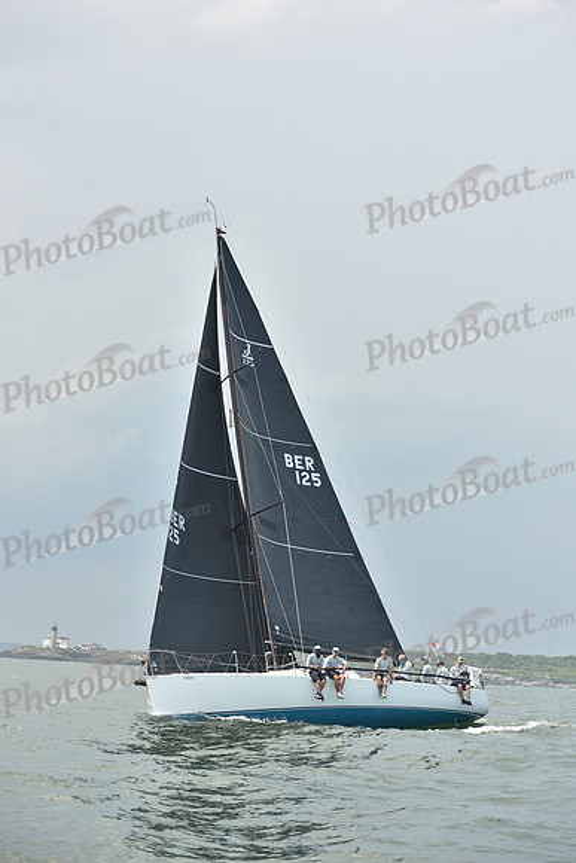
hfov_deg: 19.5
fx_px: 1679
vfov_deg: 28.8
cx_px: 288
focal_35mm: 70
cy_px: 432
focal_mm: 70
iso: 250
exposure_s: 1/800
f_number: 5.6
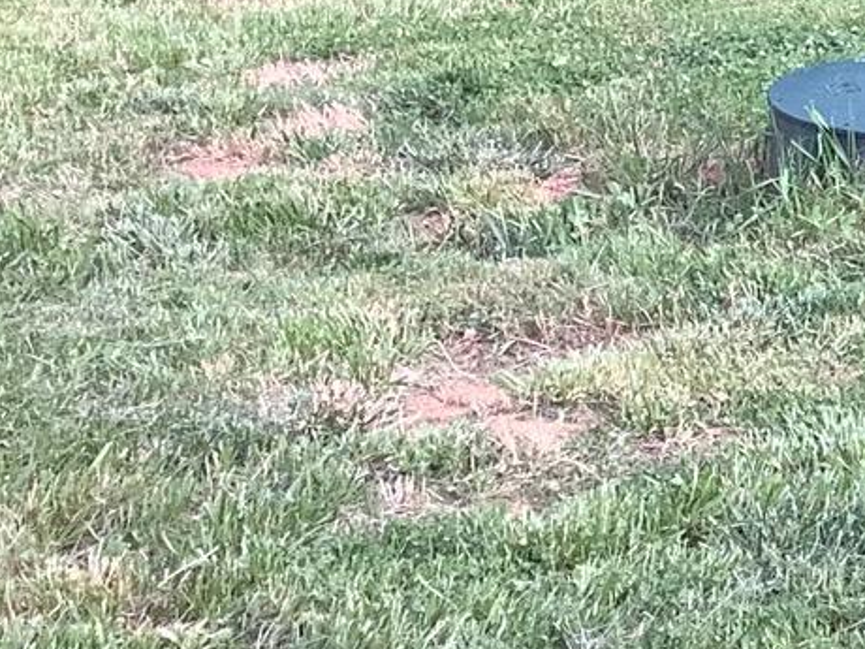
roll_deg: -2.3
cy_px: -83
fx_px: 3448
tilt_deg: -13.3
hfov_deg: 13.1
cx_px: 1493
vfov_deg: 10.6
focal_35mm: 138
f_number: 2.4
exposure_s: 1/120
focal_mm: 3.3
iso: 25
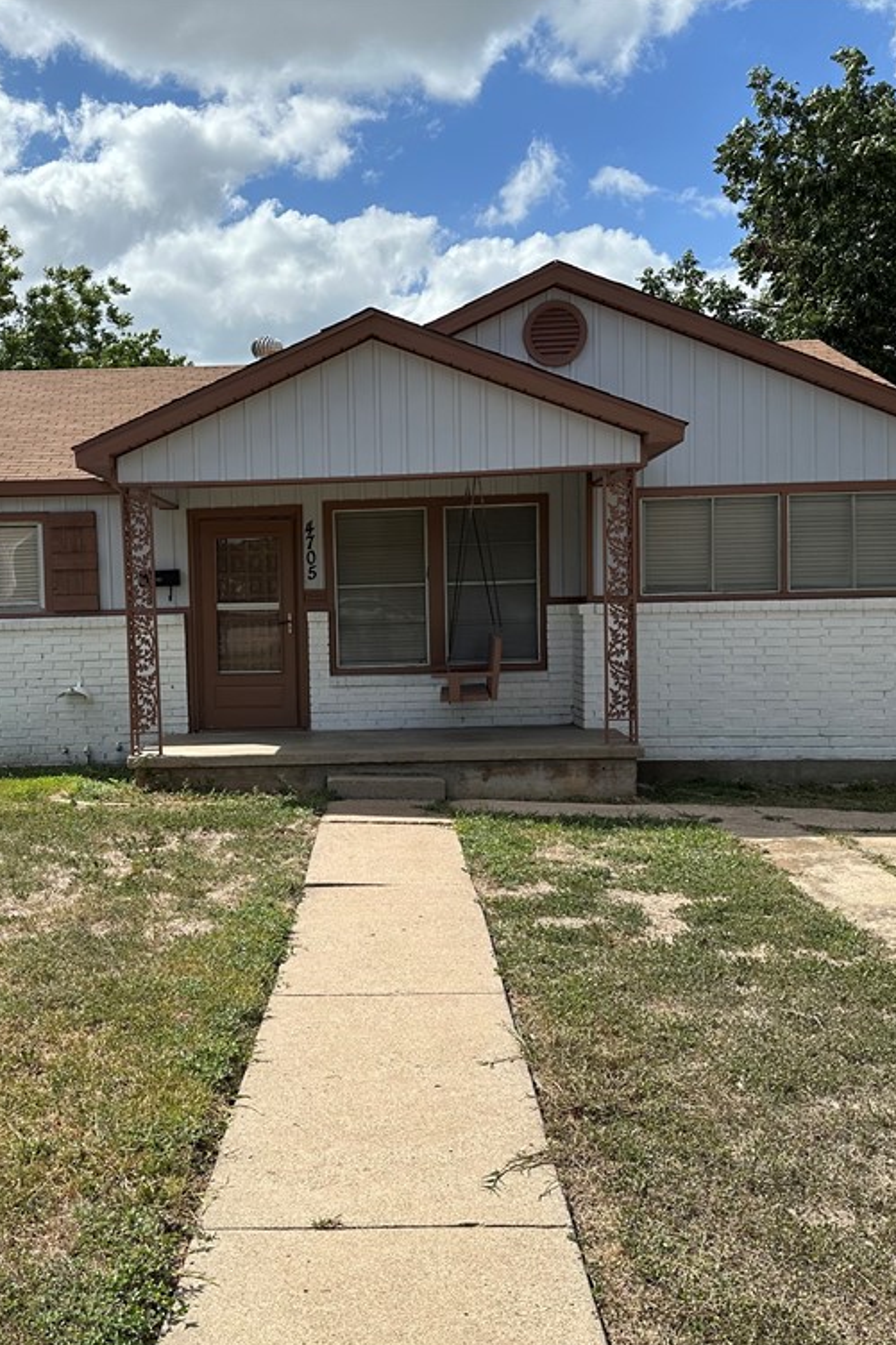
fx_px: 1270
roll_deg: +1.7
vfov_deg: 55.8
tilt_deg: -2.7
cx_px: 302
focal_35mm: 34
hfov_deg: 38.4
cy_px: 681
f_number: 1.78
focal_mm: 6.86
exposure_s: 1/5000
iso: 80
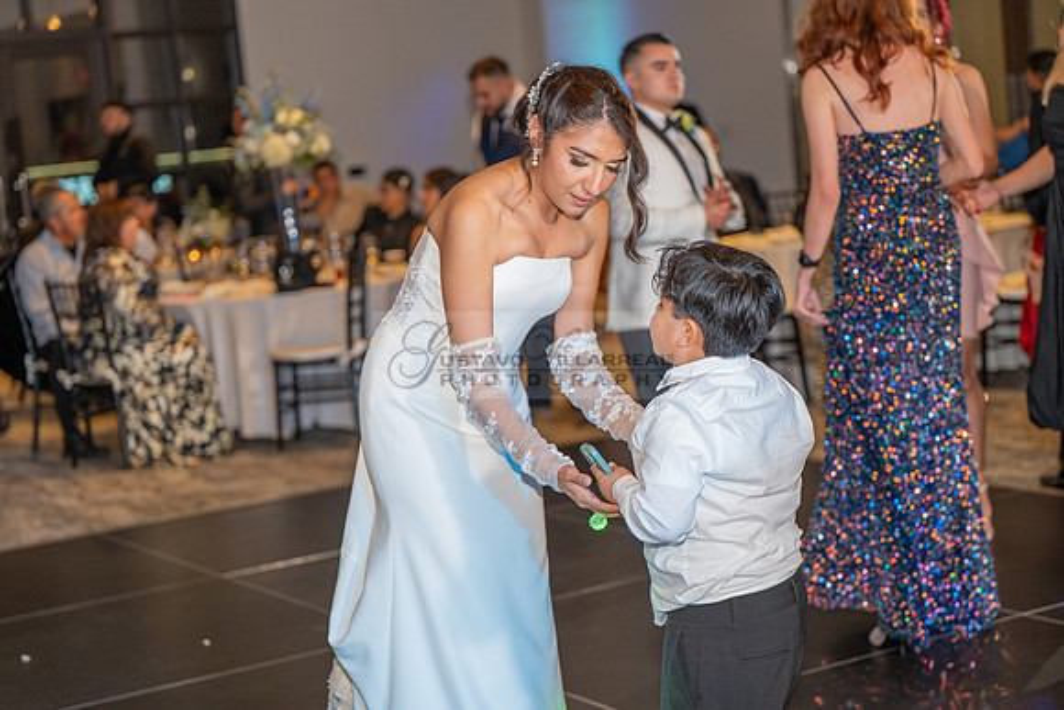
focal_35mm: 70
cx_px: 532
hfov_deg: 28.8
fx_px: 2069
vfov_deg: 19.5
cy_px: 355
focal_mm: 70
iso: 1000
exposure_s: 1/125
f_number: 2.8
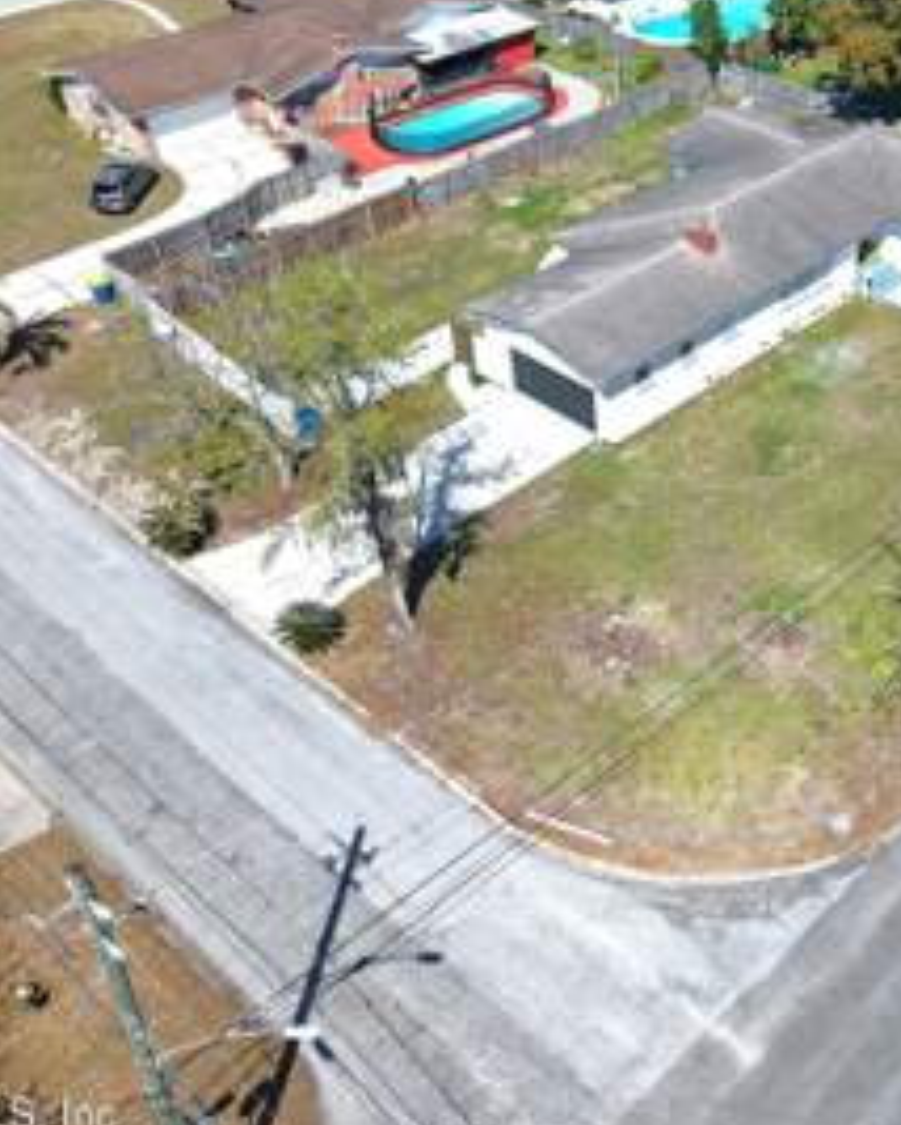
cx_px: 737
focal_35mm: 42
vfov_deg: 43.5
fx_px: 1398
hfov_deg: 34.5
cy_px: 423
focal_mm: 8.67
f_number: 1.8
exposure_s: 1/40
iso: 100
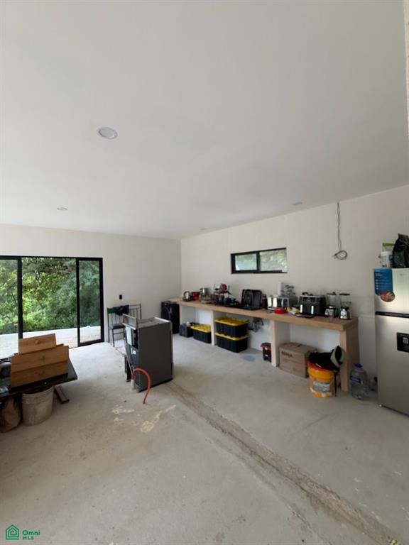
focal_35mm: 14
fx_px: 221
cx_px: 204
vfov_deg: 102.1
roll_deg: +1.2
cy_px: 272
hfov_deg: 85.7
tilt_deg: +1.2
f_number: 2.2
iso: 100
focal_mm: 2.22
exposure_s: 1/120
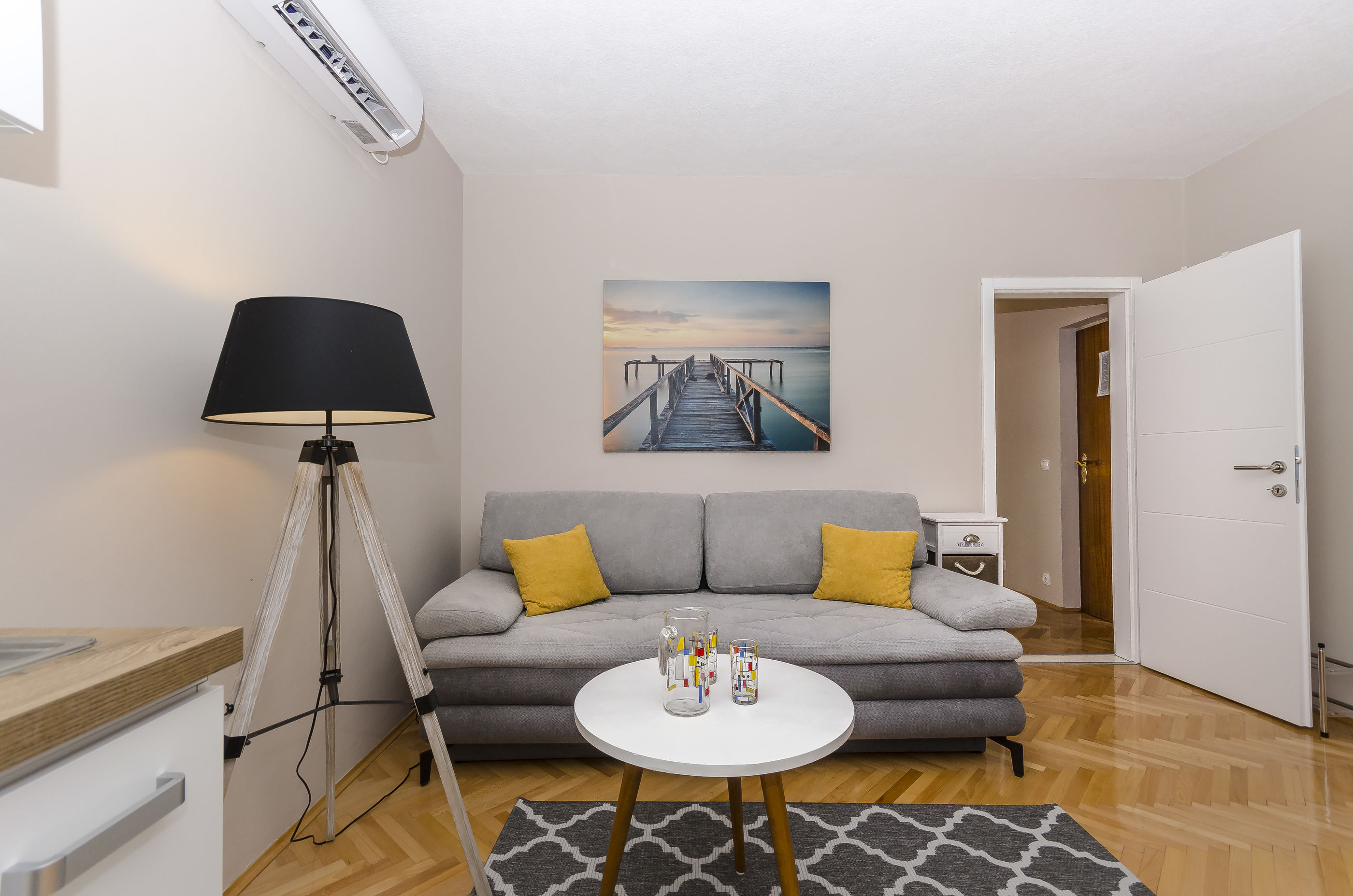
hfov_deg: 100.5
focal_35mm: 15
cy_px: 448
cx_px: 676
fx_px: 563
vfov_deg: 77.1
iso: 125
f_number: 7.1
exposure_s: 1/100
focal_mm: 10
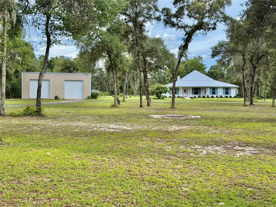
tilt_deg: -0.8
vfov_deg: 30.3
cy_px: 104
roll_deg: +0.2
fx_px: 383
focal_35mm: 48
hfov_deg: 39.7
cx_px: 138
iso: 100
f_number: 1.78
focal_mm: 6.76
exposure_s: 1/2342
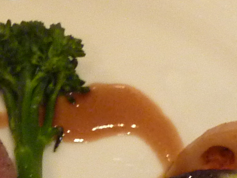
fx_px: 924
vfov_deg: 10.8
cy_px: 226
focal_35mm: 135
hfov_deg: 14.4
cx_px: 11
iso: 400
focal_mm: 4.4
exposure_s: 1/8
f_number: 3.3
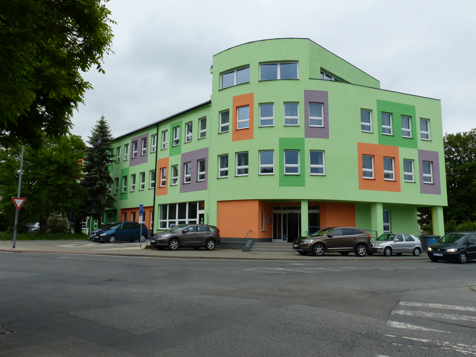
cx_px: 238
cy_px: 178
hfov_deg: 65.3
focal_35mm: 27
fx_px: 371
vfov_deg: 51.4
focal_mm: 4.8
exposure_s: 1/500
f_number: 4
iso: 100
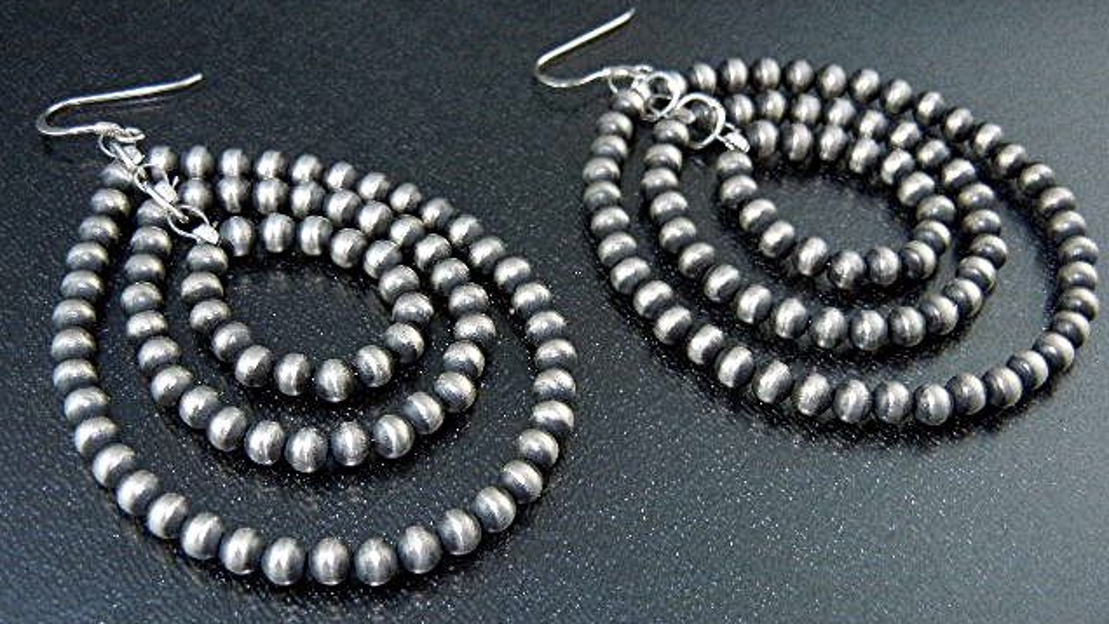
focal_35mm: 57
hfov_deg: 36.6
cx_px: 554
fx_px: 1676
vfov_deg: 21.1
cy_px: 321
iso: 253
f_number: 3.9
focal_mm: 9.3
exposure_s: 1/30
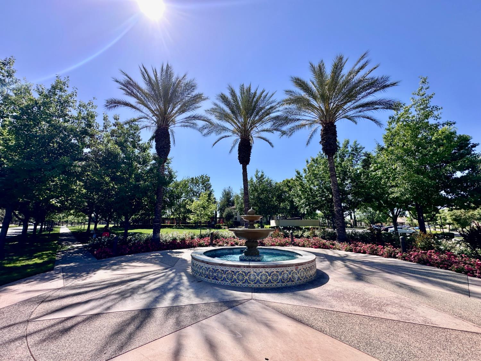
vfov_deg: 85.7
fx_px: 195
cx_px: 240
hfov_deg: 102.1
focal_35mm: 14
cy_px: 180
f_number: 2.2
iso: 40
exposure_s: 1/1825
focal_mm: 2.22
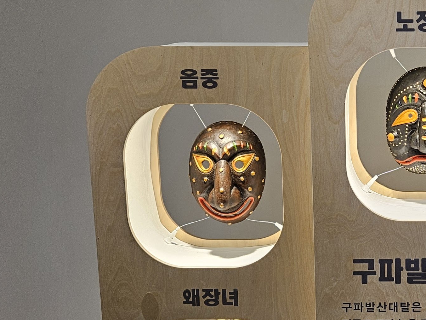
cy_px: 165
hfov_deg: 26.9
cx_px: 430
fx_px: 837
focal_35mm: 68
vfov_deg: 21.6
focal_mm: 5.4
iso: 100
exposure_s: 1/120
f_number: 1.8
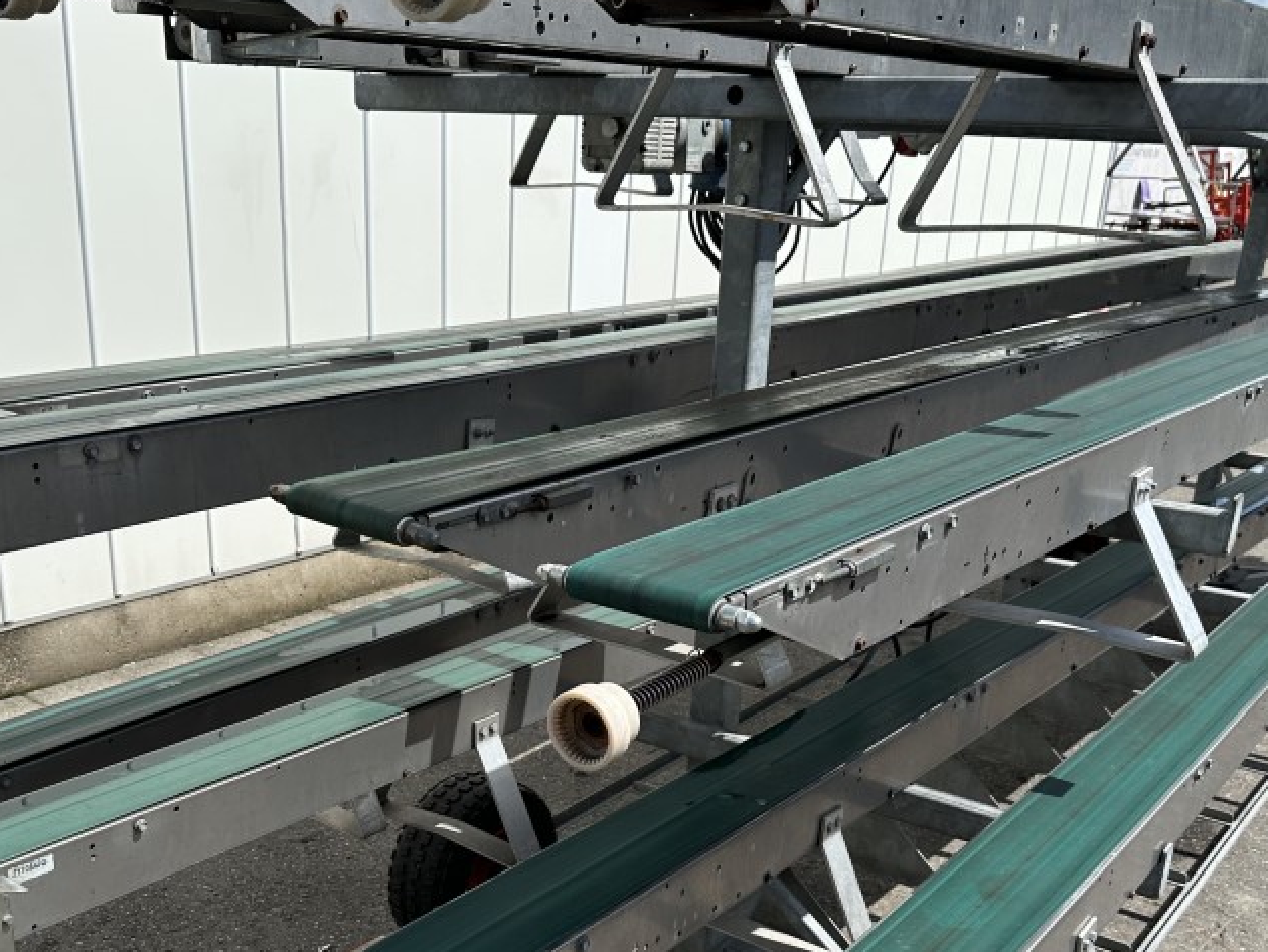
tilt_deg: -23.6
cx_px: 562
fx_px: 1429
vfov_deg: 36.1
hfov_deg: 47.8
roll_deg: -2.4
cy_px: 698
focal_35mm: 39
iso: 80
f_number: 1.78
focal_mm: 6.86
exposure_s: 1/5525
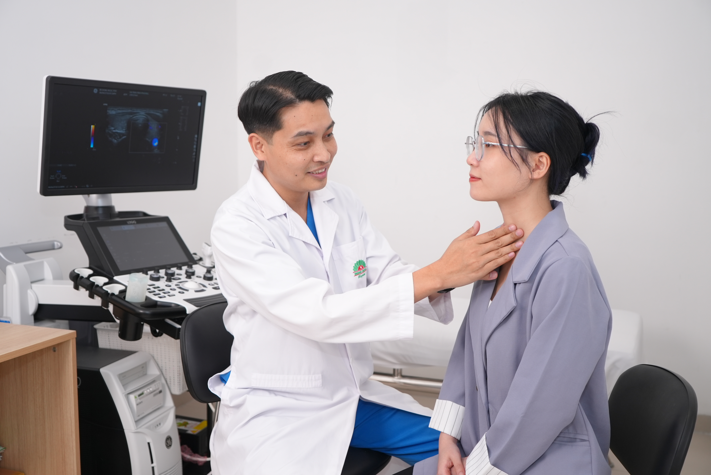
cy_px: 238
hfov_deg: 53.1
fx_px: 711
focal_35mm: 36
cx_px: 356
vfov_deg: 36.9
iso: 500
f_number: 4
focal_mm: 36
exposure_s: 1/160
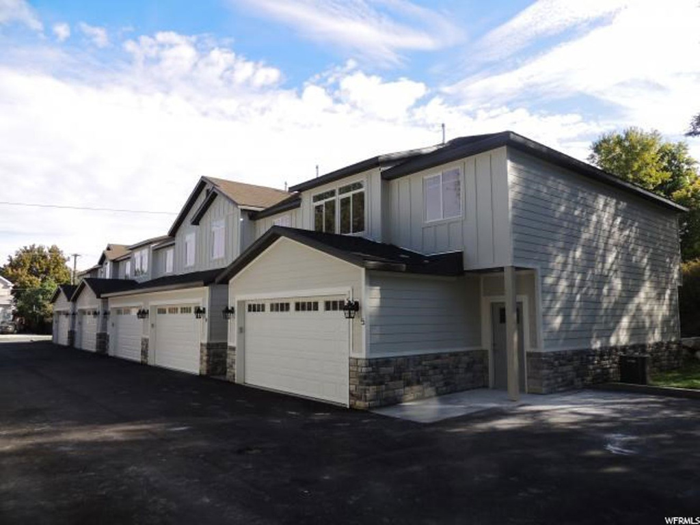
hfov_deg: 71.6
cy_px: 262
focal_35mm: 24
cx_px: 350
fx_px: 485
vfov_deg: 56.8
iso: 100
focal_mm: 4.3
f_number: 3
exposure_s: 1/640
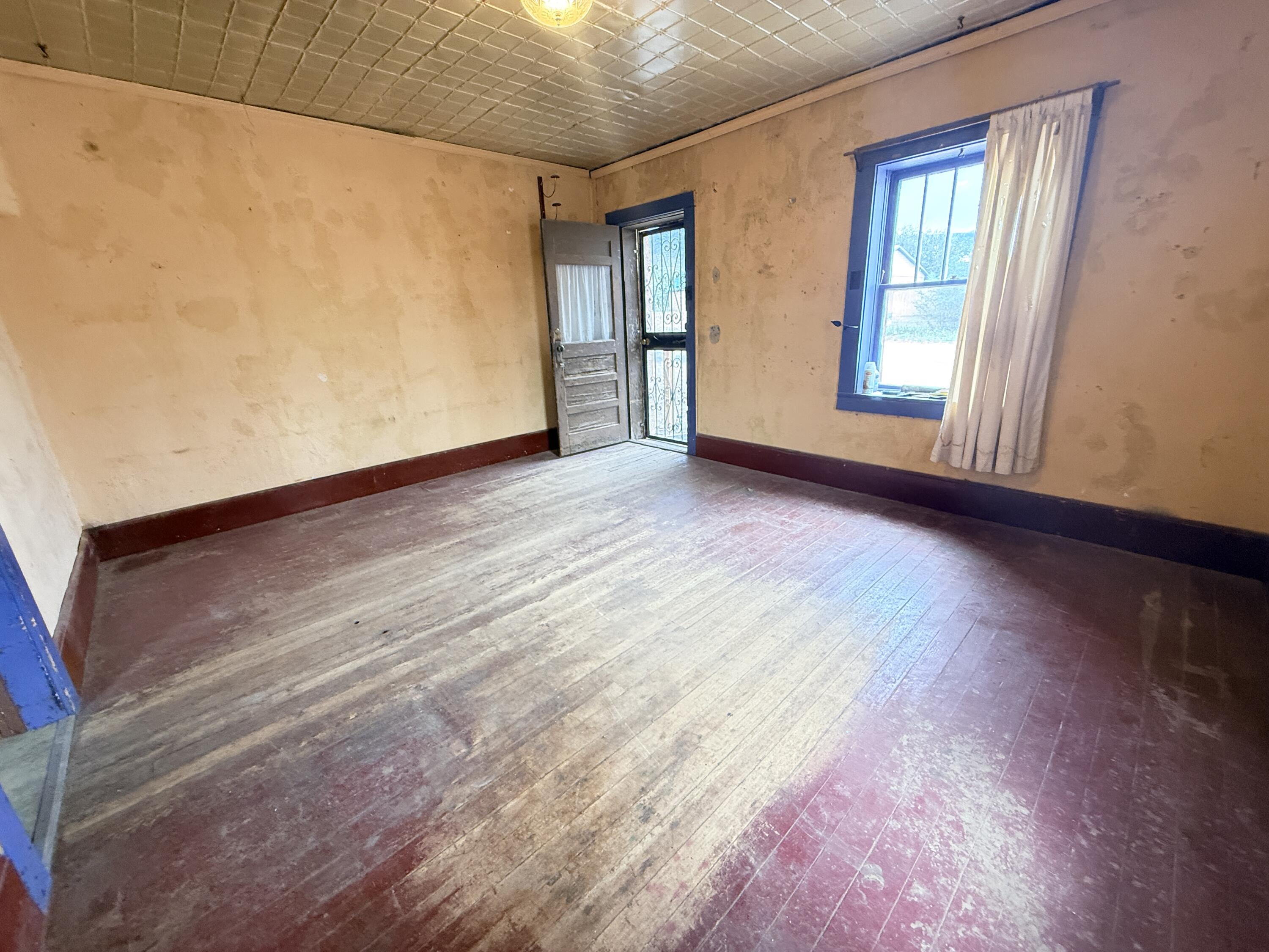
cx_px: 634
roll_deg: +1.9
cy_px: 476
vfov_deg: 85.7
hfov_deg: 102.1
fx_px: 513
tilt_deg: -16.4
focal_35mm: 14
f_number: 2.2
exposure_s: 1/60
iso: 400
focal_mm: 2.22
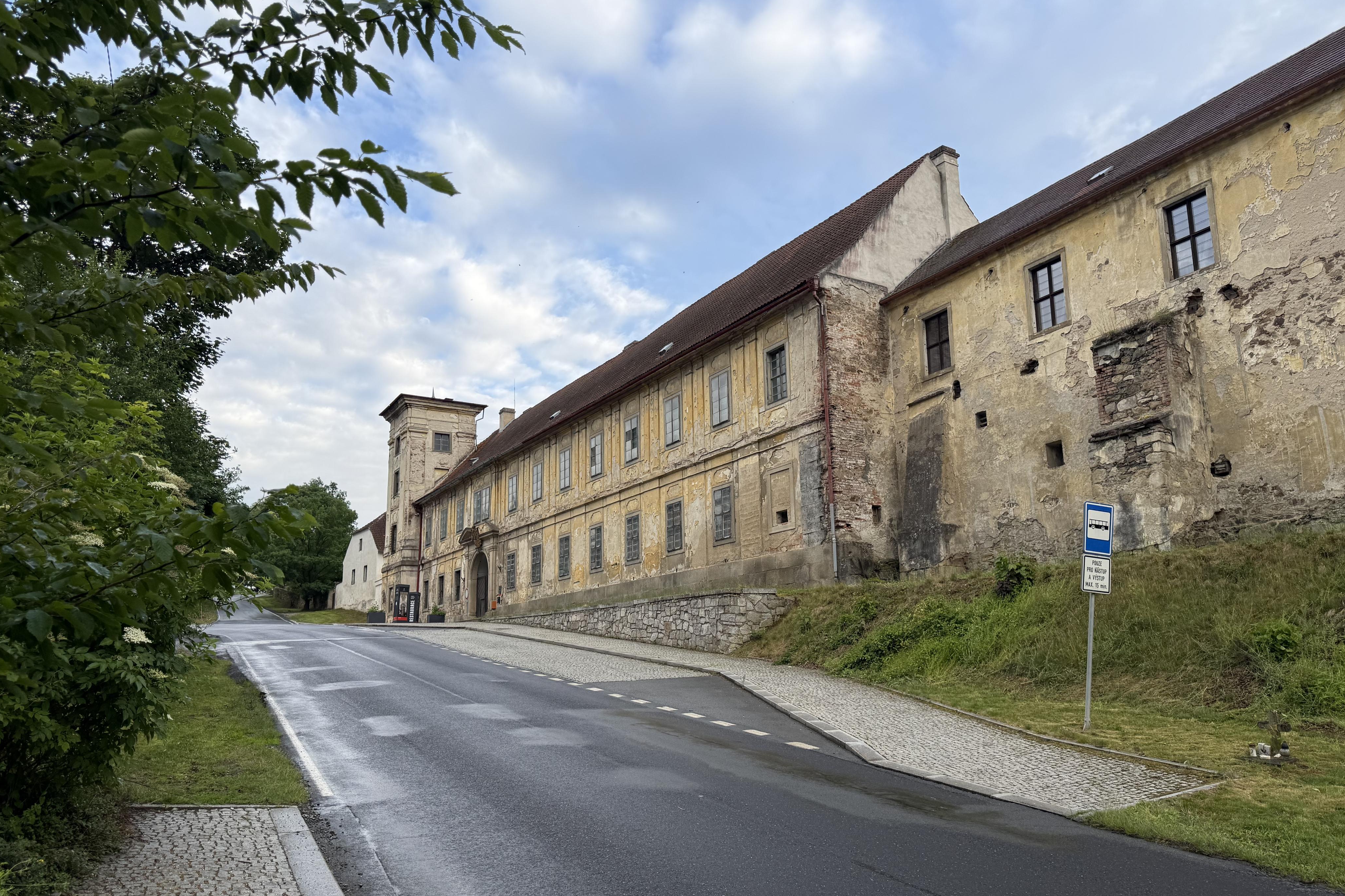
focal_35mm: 25
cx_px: 672
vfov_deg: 51.2
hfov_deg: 71.5
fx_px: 934
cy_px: 488
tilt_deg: +11.7
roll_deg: +1.8
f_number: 1.78
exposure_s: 1/813
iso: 80
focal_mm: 6.76
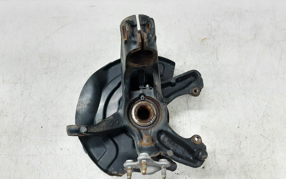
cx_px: 143
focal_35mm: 29
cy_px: 88
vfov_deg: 43.1
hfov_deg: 64.6
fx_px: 226
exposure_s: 1/50
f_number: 1.9
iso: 125
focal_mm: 2.91
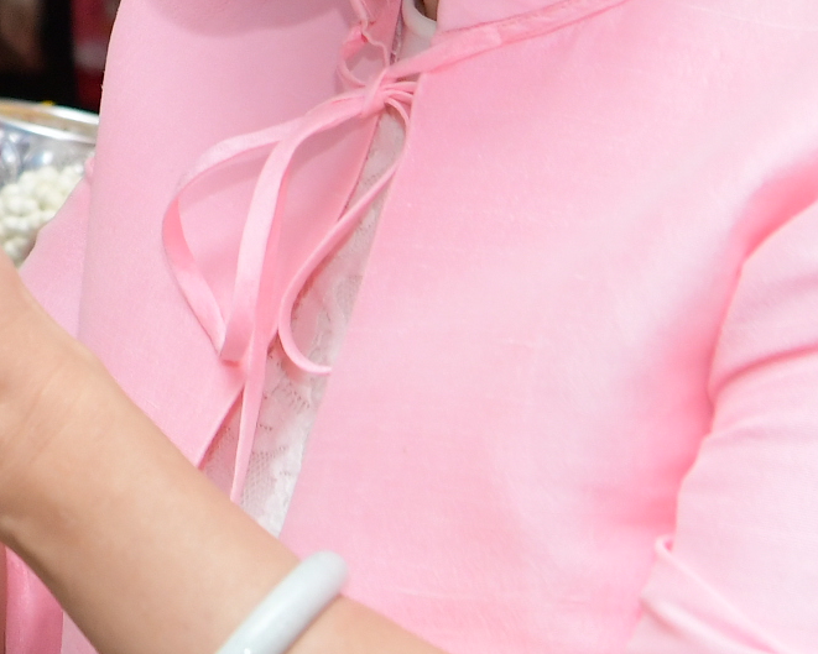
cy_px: -224
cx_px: -824
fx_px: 5109
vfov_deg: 7.2
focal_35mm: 211
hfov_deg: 8.7
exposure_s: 1/200
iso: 1000
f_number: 4
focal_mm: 36
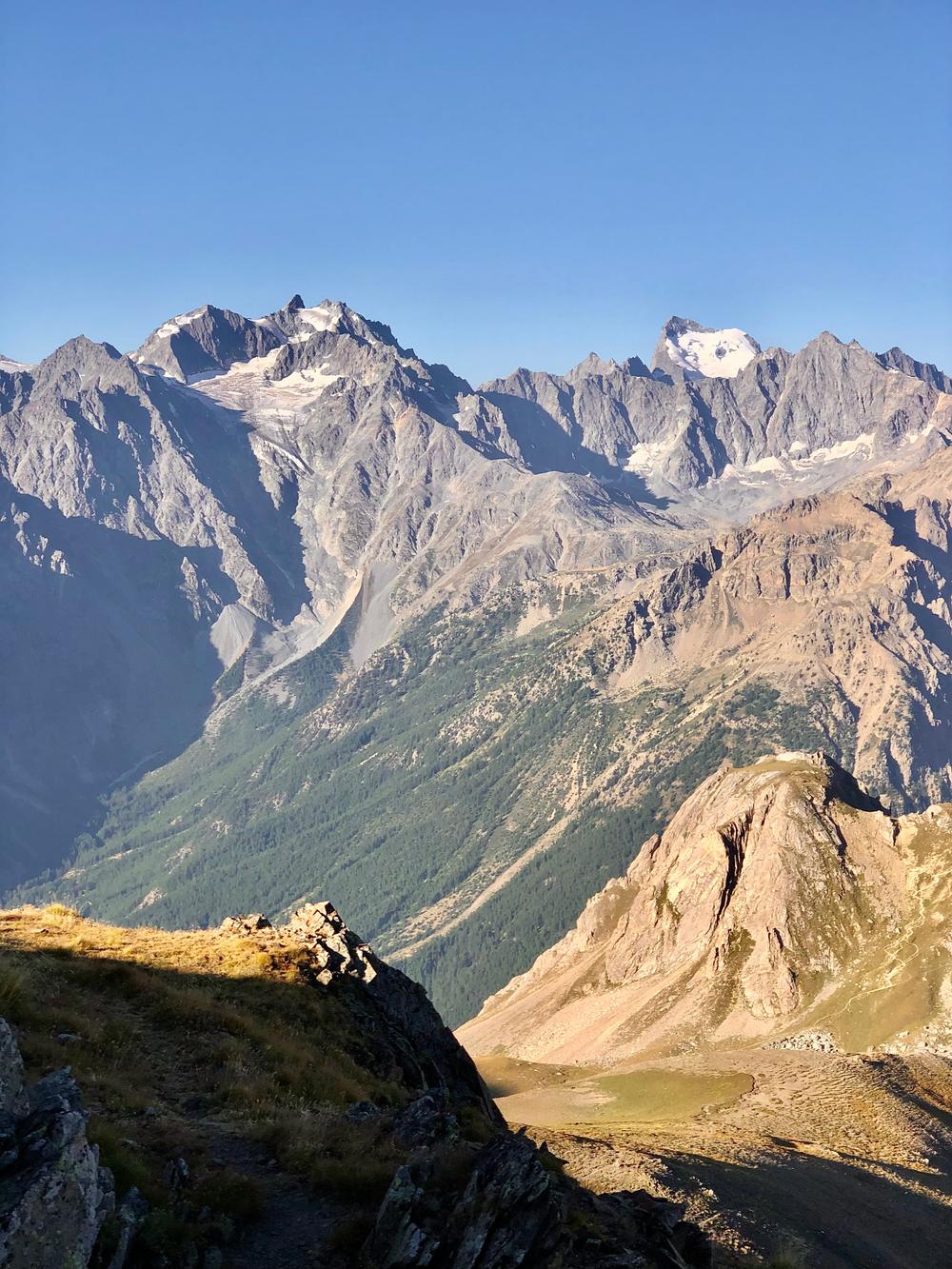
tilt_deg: -3.2
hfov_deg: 28.0
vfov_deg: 36.8
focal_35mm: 52
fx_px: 1906
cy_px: 634
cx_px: 476
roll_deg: +0.5
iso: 16
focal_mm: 6
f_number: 2.4
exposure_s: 1/857
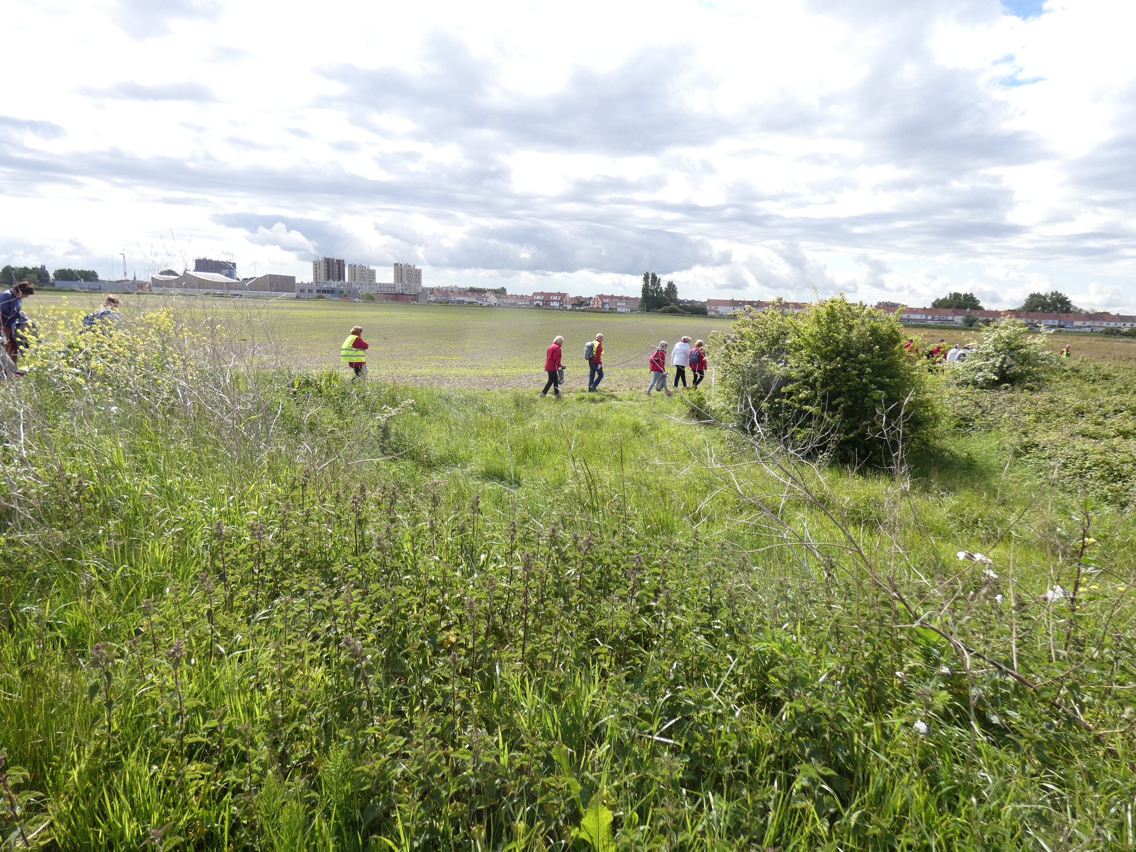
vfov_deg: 66.0
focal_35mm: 20
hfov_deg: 81.7
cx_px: 568
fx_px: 656
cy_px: 426
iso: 80
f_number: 2.8
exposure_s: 1/800
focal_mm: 3.6
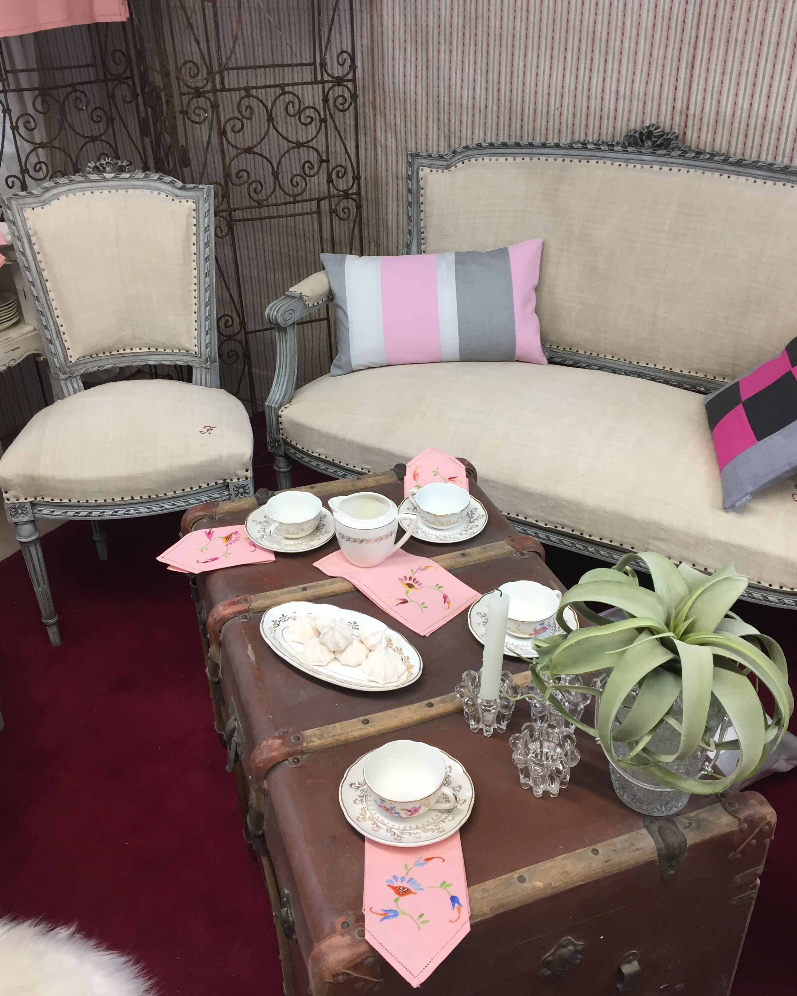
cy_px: 484
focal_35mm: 31
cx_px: 402
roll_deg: +1.9
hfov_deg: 47.1
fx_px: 914
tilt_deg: -29.7
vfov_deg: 57.2
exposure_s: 1/33
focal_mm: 4.15
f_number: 2.2
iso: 32
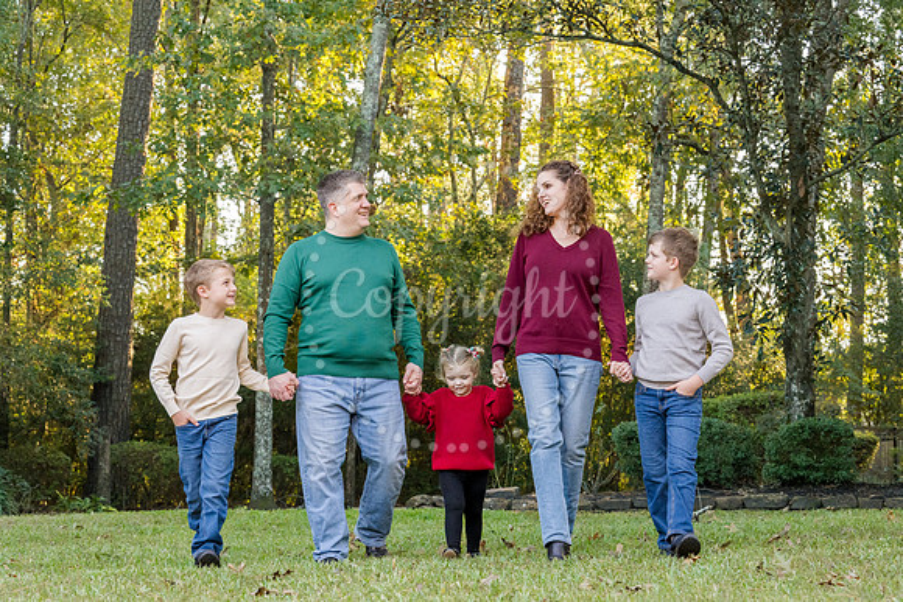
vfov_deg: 16.2
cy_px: 319
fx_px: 2112
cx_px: 484
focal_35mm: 84
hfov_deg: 24.1
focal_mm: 75
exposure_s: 1/200
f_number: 8
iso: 2000
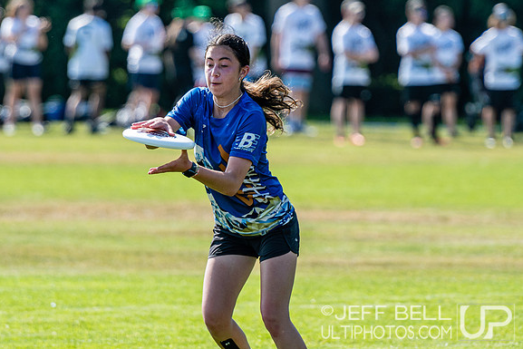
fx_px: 7367
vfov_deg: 2.7
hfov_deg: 4.1
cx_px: 261
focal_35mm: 507
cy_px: 129
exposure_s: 1/1600
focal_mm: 200
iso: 140
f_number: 3.2
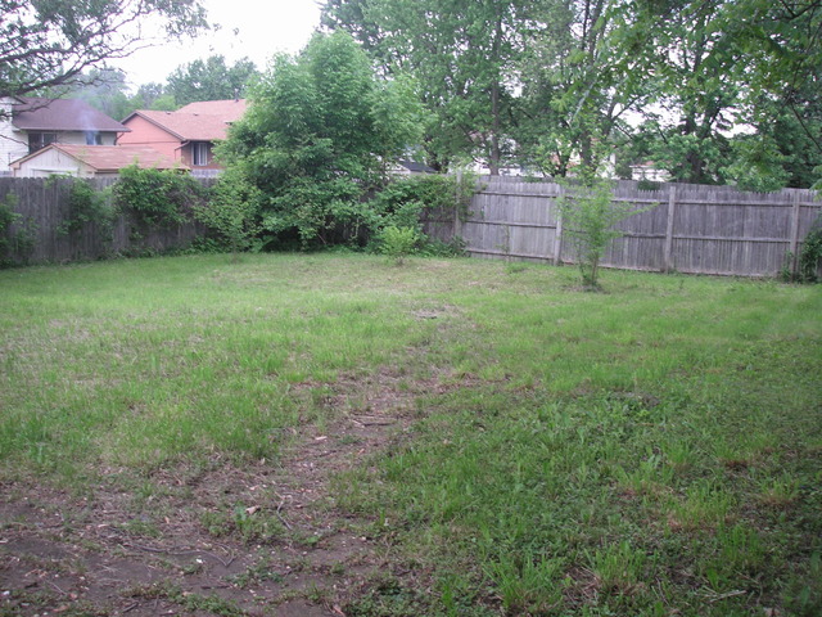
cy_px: 308
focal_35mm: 38
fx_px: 902
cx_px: 411
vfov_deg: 37.7
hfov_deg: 49.0
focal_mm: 6.3
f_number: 3.3
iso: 64
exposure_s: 1/45
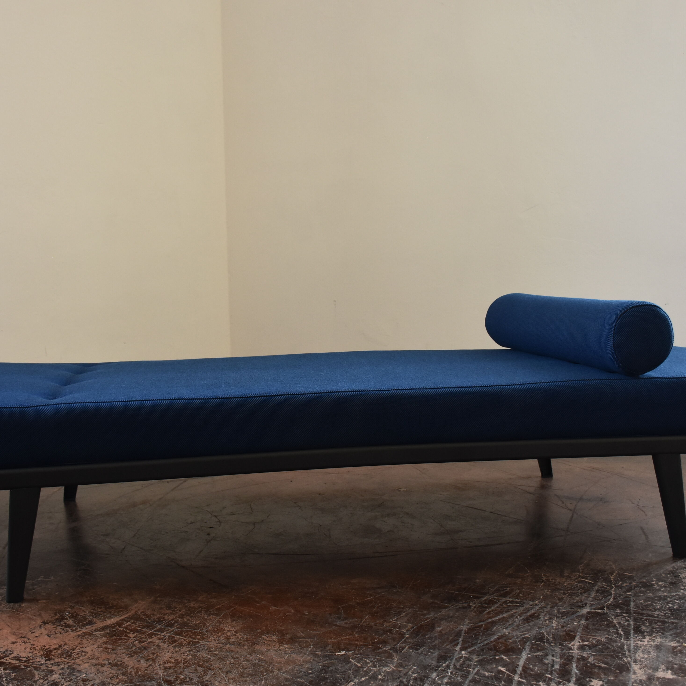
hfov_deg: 39.2
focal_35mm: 43
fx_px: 964
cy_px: 343
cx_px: 327
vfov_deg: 39.2
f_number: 4.5
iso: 800
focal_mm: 22
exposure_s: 1/80
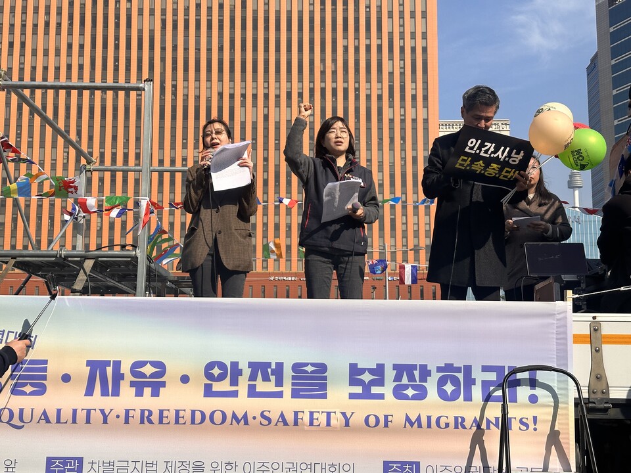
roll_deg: -2.1
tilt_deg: +9.5
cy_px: 236
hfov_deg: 39.7
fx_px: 875
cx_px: 316
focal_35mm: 48
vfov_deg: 30.3
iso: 64
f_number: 1.78
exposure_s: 1/4566
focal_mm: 6.86
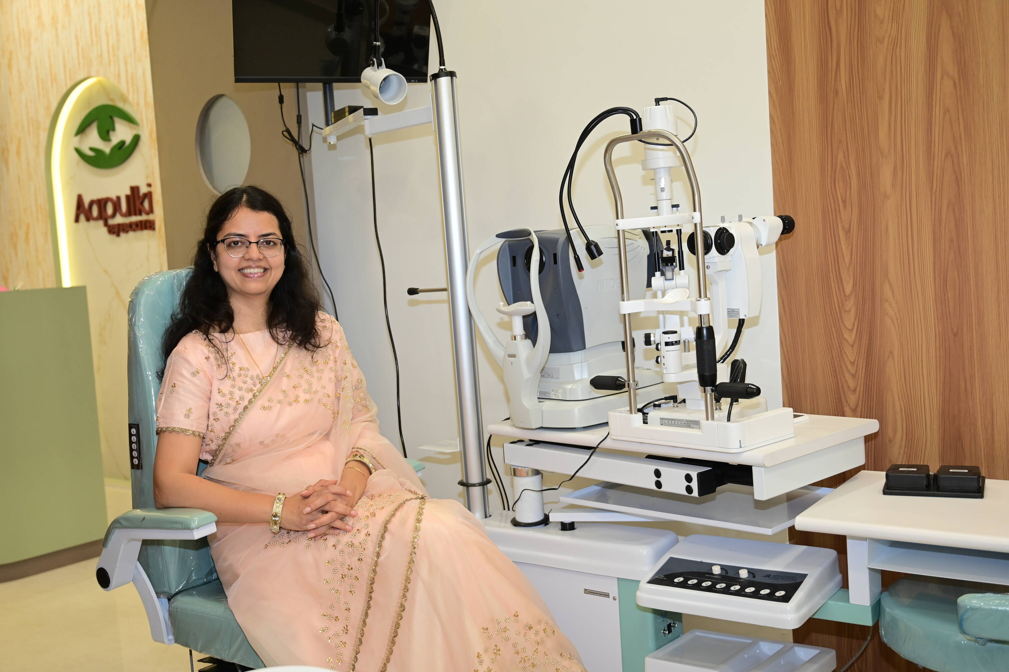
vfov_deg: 35.0
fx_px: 1064
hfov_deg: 50.7
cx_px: 504
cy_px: 336
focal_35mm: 38
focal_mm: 38
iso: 800
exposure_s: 1/125
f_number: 4
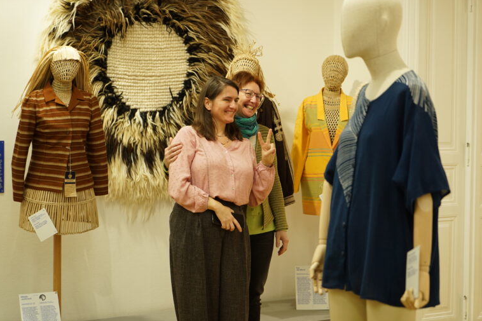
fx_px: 950
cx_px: 241
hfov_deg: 28.5
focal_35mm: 71
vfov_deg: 19.2
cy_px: 161
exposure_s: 1/125
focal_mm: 70
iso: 640
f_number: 4
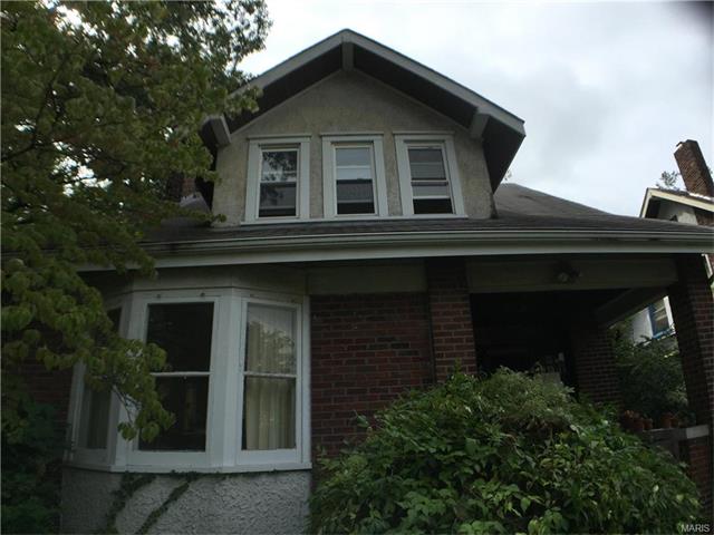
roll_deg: +1.7
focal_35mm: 29
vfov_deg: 48.2
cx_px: 357
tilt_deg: +19.2
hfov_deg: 61.7
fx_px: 598
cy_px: 268
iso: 32
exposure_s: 1/2198
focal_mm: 4.15
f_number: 2.2
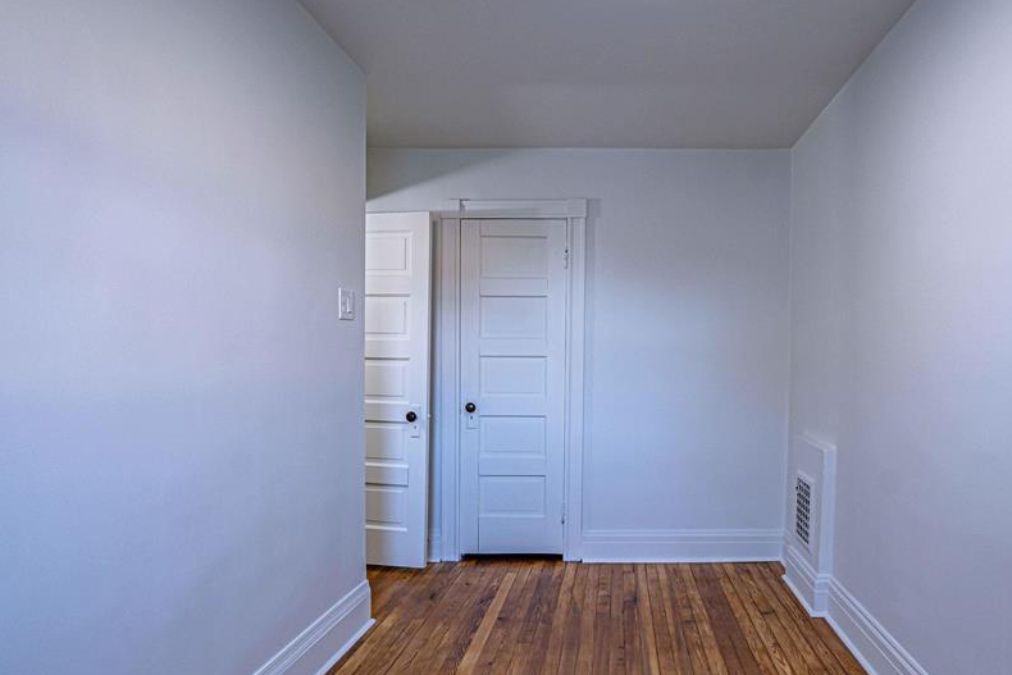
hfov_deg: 77.6
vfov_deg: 57.2
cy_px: 364
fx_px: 619
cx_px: 612
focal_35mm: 22
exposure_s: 1/250
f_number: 5
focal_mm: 16
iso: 640
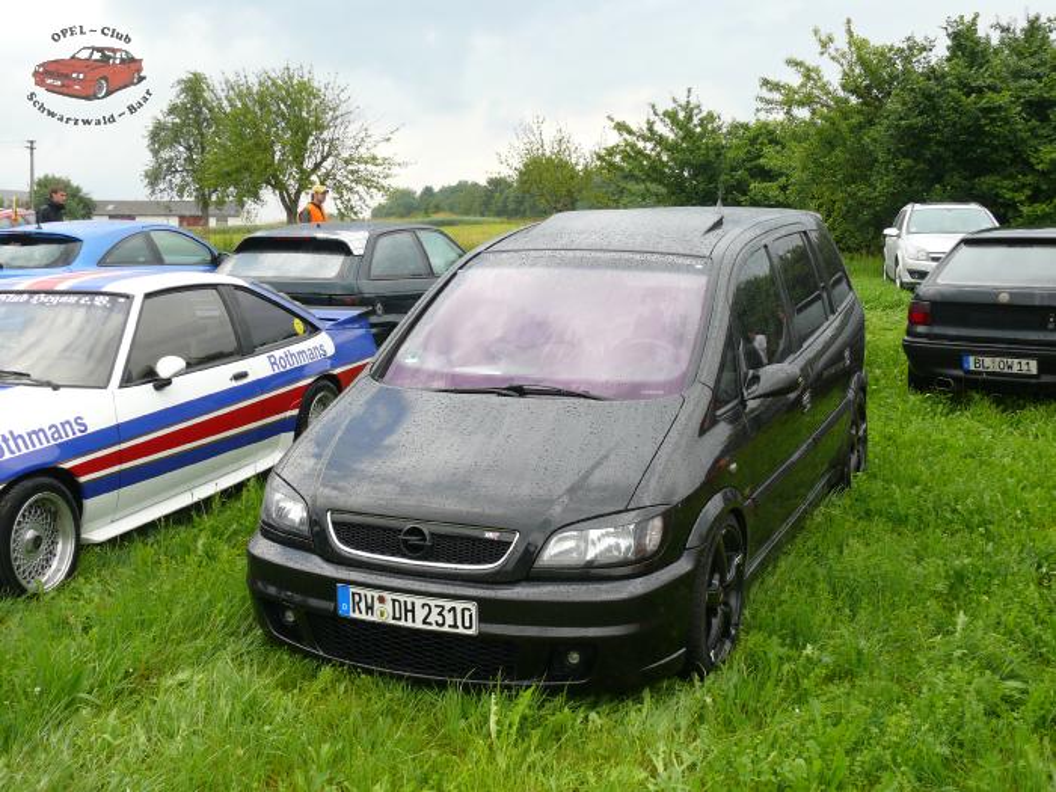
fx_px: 1312
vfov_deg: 33.6
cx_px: 528
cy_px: 396
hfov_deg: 43.9
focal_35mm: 43
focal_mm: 9.2
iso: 100
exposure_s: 1/200
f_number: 4
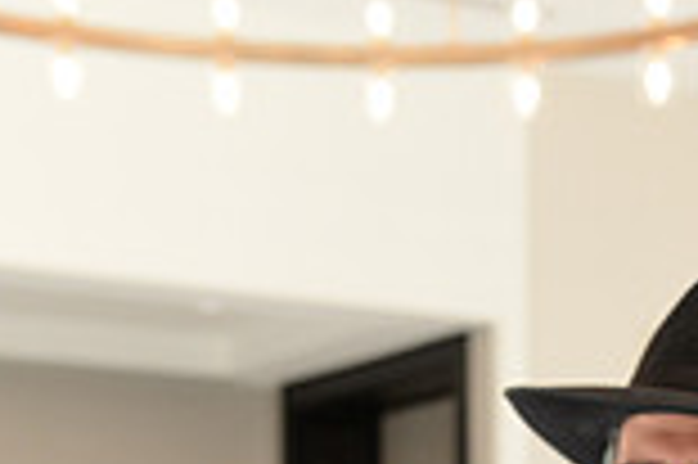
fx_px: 2537
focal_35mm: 131
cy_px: 860
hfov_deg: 14.6
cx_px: 1036
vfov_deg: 9.8
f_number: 4
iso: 1000
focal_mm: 35
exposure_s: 1/200
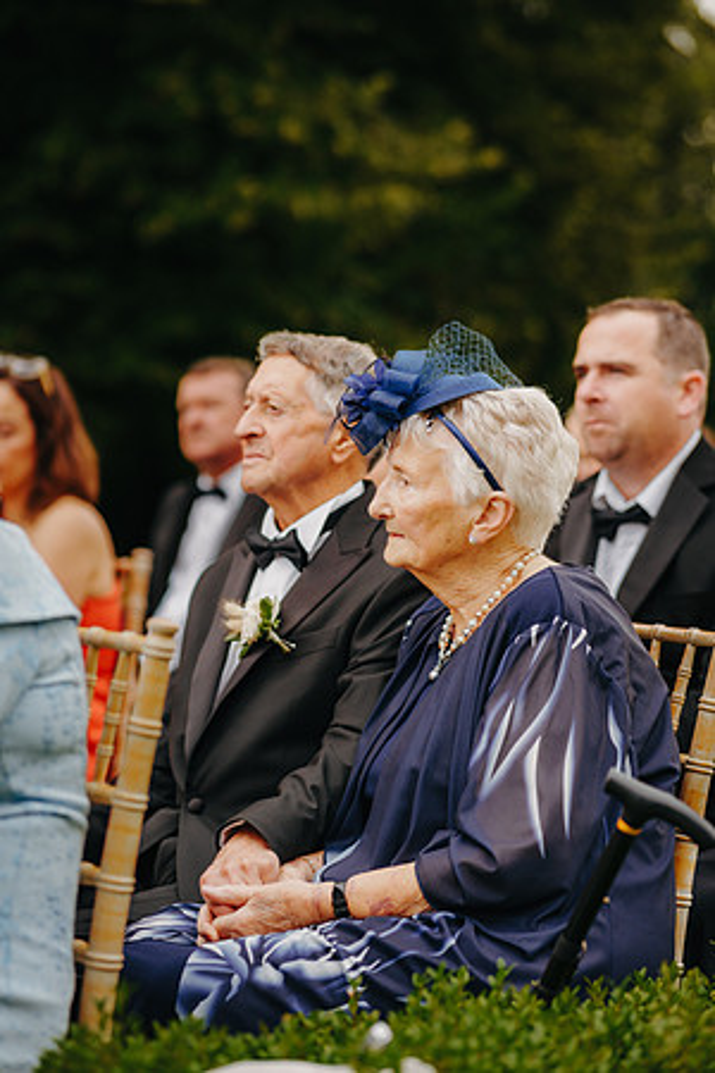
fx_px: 2532
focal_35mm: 85
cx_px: 358
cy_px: 536
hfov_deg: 16.1
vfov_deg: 23.9
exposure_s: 1/1250
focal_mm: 85
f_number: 2.2
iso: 200
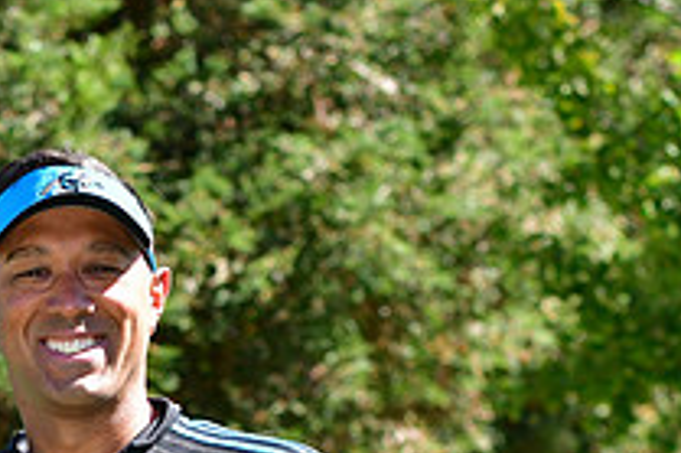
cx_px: -7
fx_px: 5519
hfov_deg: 7.0
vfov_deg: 4.7
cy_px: 585
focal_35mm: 292
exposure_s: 1/800
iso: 400
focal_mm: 70
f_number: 4.5
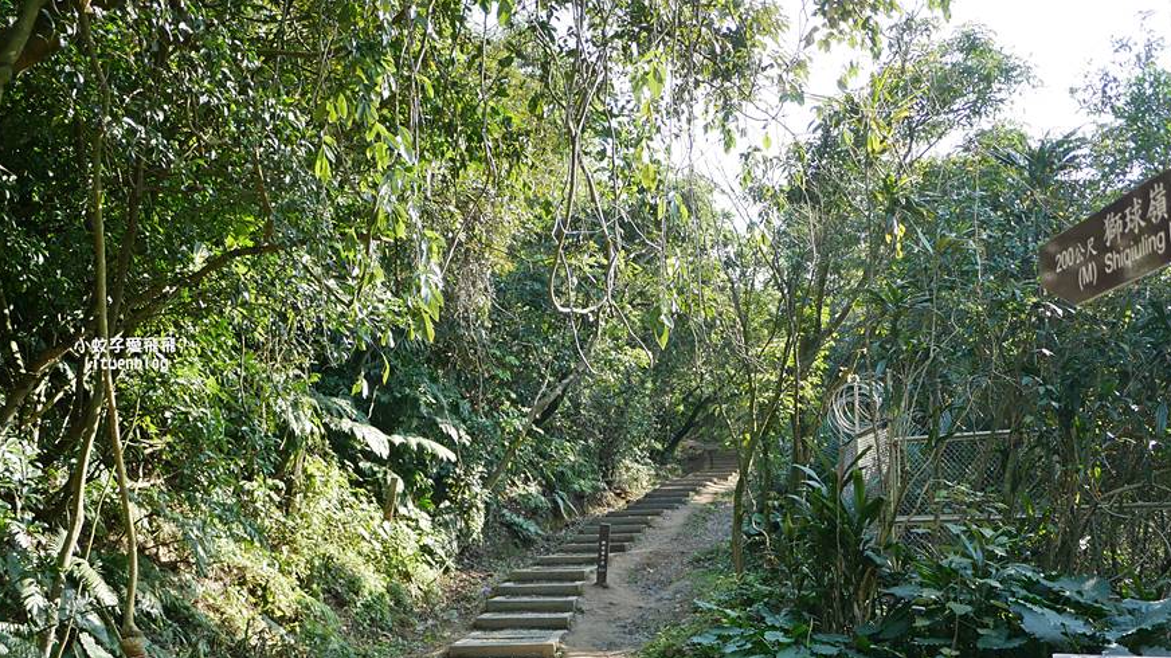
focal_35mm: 35
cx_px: 591
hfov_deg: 56.6
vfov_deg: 33.3
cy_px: 459
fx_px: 1086
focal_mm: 14
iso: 200
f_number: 2.5
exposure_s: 1/400
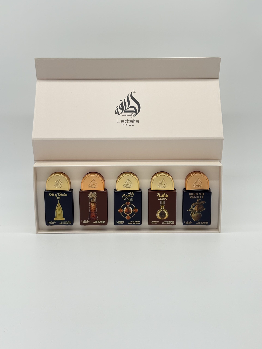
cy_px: 174
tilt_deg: -12.6
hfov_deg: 28.0
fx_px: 525
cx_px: 131
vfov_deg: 36.8
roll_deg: +0.5
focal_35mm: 52
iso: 50
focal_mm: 5.96
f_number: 1.6
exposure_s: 1/456
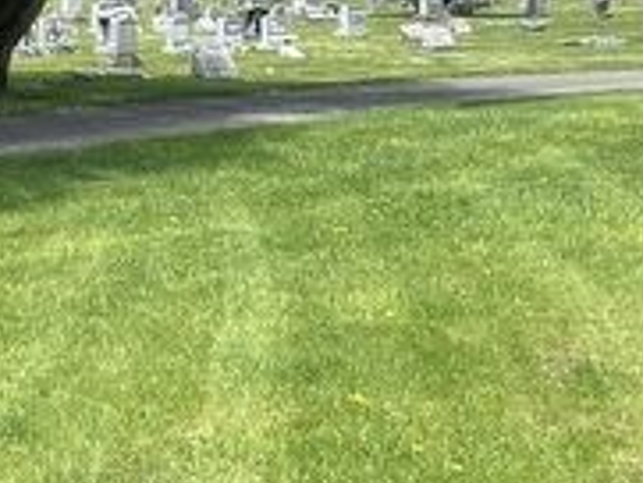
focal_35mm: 115
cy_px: -75
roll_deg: +0.0
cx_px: -487
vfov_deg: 12.6
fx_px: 2138
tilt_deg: +1.2
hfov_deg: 15.0
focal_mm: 5.7
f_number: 1.5
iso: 50
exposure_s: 1/1669
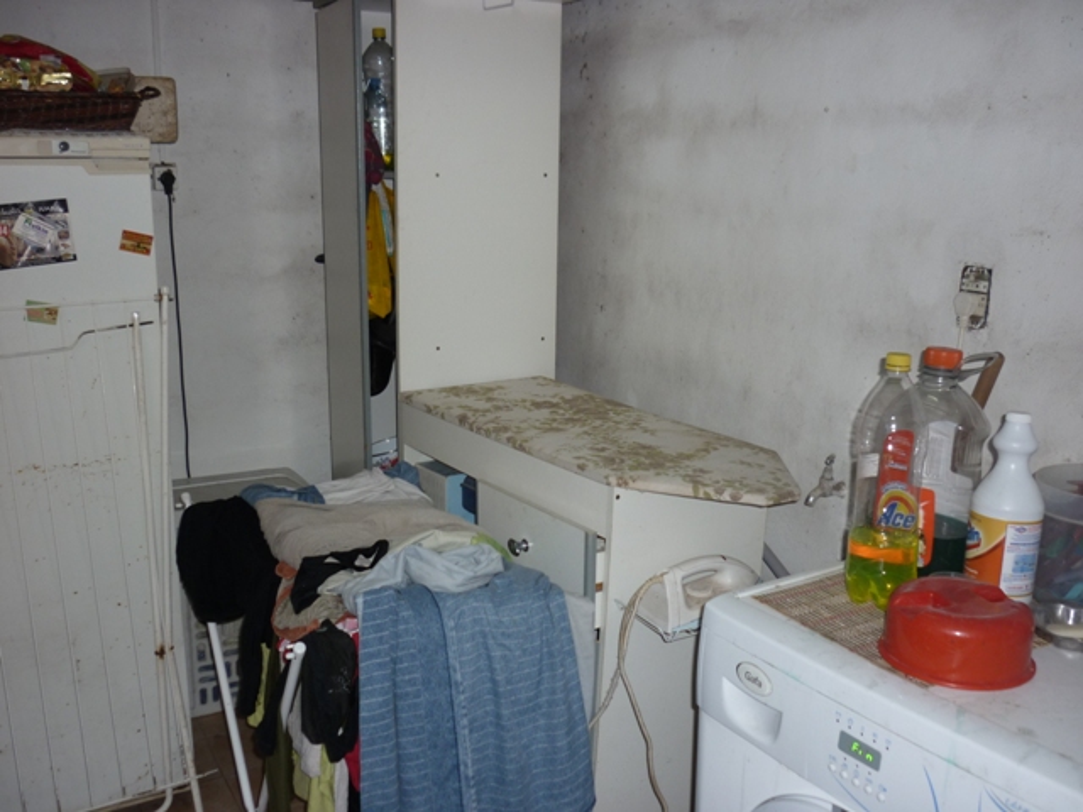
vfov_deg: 42.9
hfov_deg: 55.4
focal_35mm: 33
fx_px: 1032
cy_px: 406
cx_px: 542
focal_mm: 5.5
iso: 100
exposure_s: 1/30
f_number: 2.8
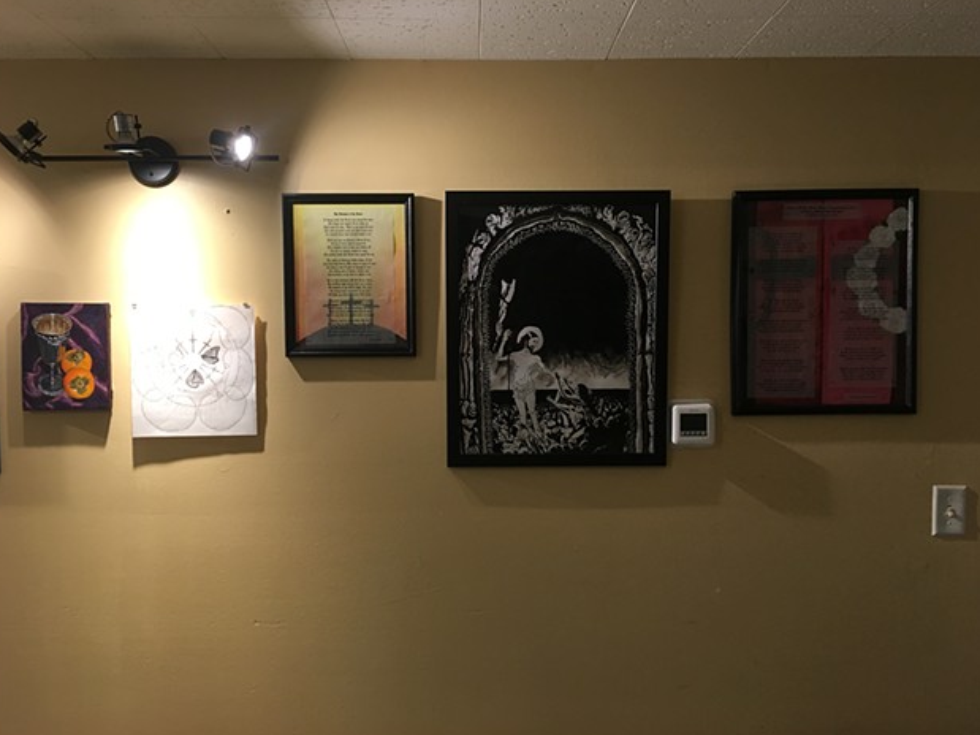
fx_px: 849
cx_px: 483
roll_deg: -0.4
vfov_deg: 46.8
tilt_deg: -3.2
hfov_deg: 60.0
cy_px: 366
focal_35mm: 30
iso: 100
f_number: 2.2
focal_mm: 4.2
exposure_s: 1/30
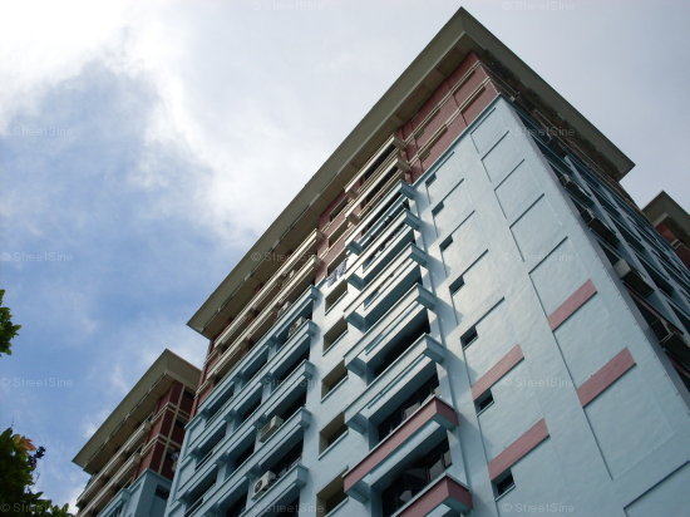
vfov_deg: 37.7
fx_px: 757
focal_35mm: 38
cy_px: 258
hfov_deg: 49.0
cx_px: 345
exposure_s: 1/350
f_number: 8.4
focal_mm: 6.3
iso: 80
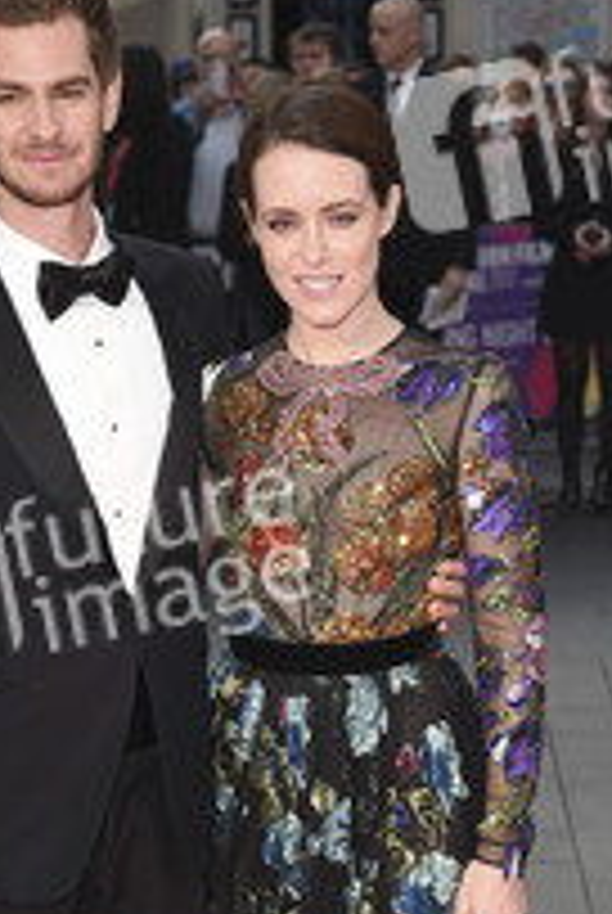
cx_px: 214
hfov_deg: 10.7
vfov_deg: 15.8
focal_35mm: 128
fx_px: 3253
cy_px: 801
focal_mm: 65
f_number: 5.6
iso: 640
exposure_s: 1/250
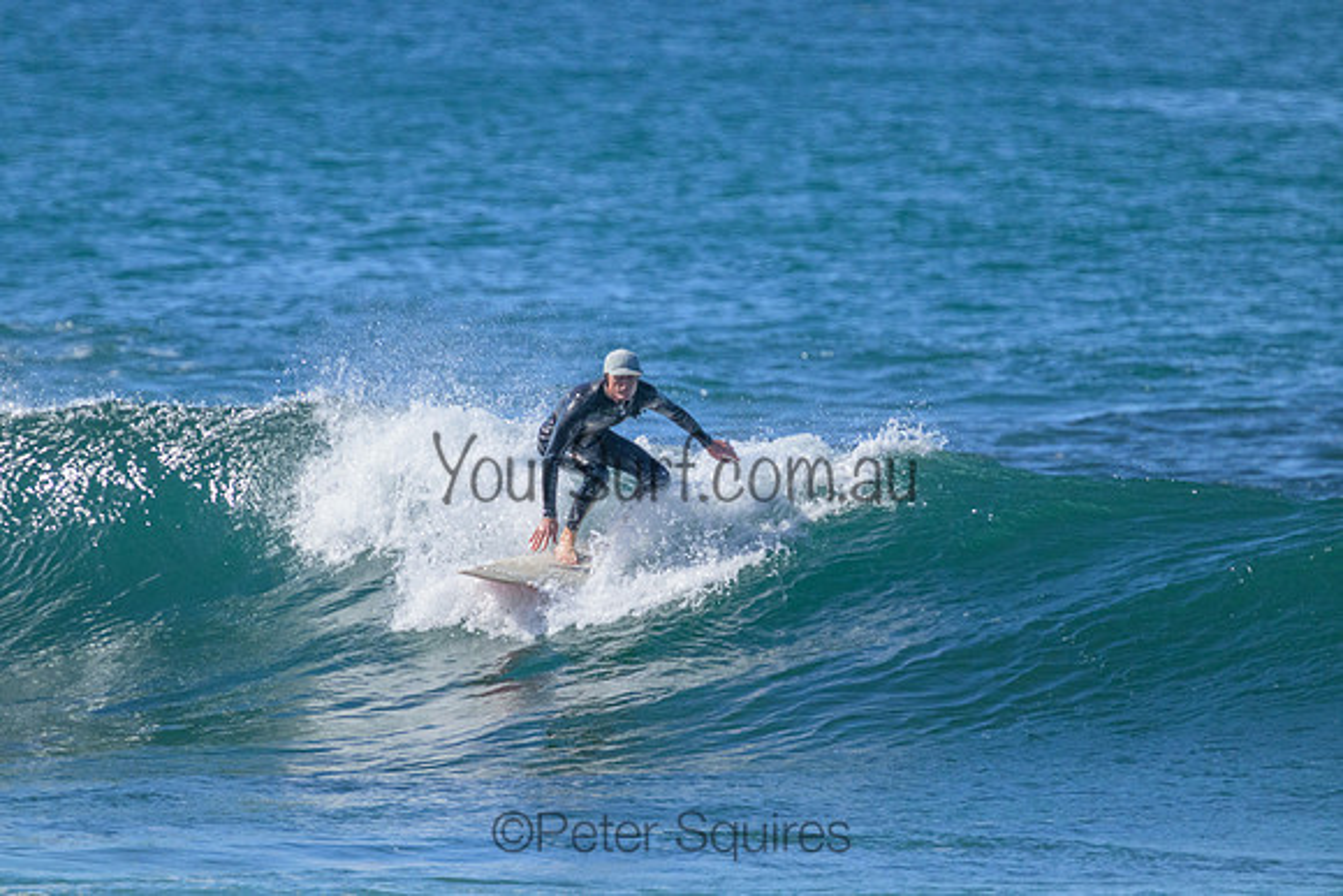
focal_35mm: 800
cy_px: 448
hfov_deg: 2.6
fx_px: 29850
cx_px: 672
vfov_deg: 1.7
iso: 3200
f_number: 11
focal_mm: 800
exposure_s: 1/2000
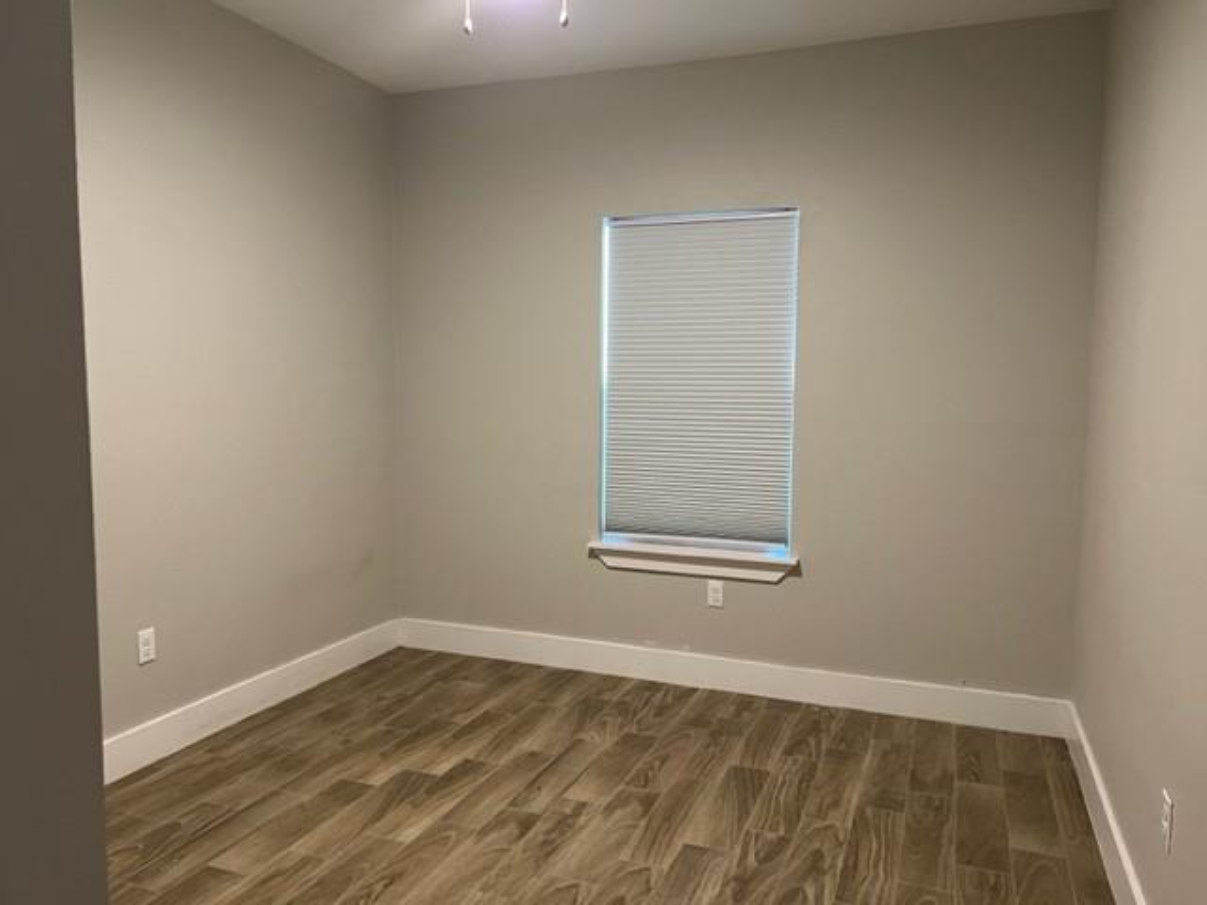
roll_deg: -0.4
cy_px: 452
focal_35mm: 26
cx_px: 604
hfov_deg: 67.3
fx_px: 907
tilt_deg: -5.1
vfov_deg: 53.1
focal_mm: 5.7
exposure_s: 1/60
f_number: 1.5
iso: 320
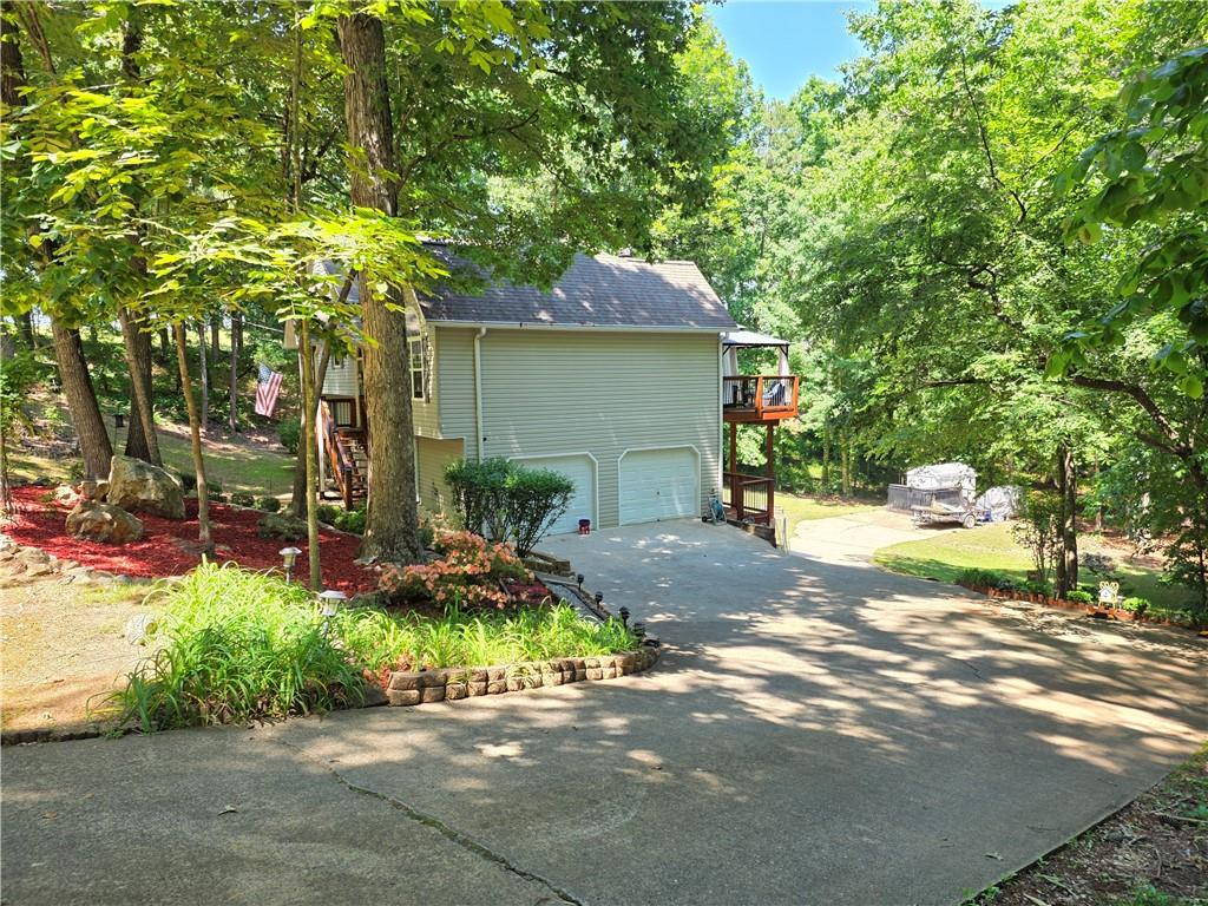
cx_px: 604
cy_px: 453
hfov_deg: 73.9
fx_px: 803
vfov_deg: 58.9
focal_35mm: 23
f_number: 1.7
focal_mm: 6.25
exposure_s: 1/359
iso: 50
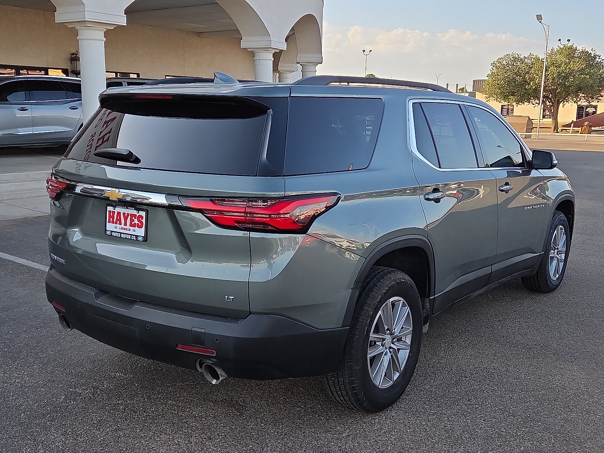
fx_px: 646
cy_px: 226
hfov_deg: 50.1
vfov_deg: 38.7
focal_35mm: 37
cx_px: 302
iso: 25
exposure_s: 1/588
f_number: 1.8
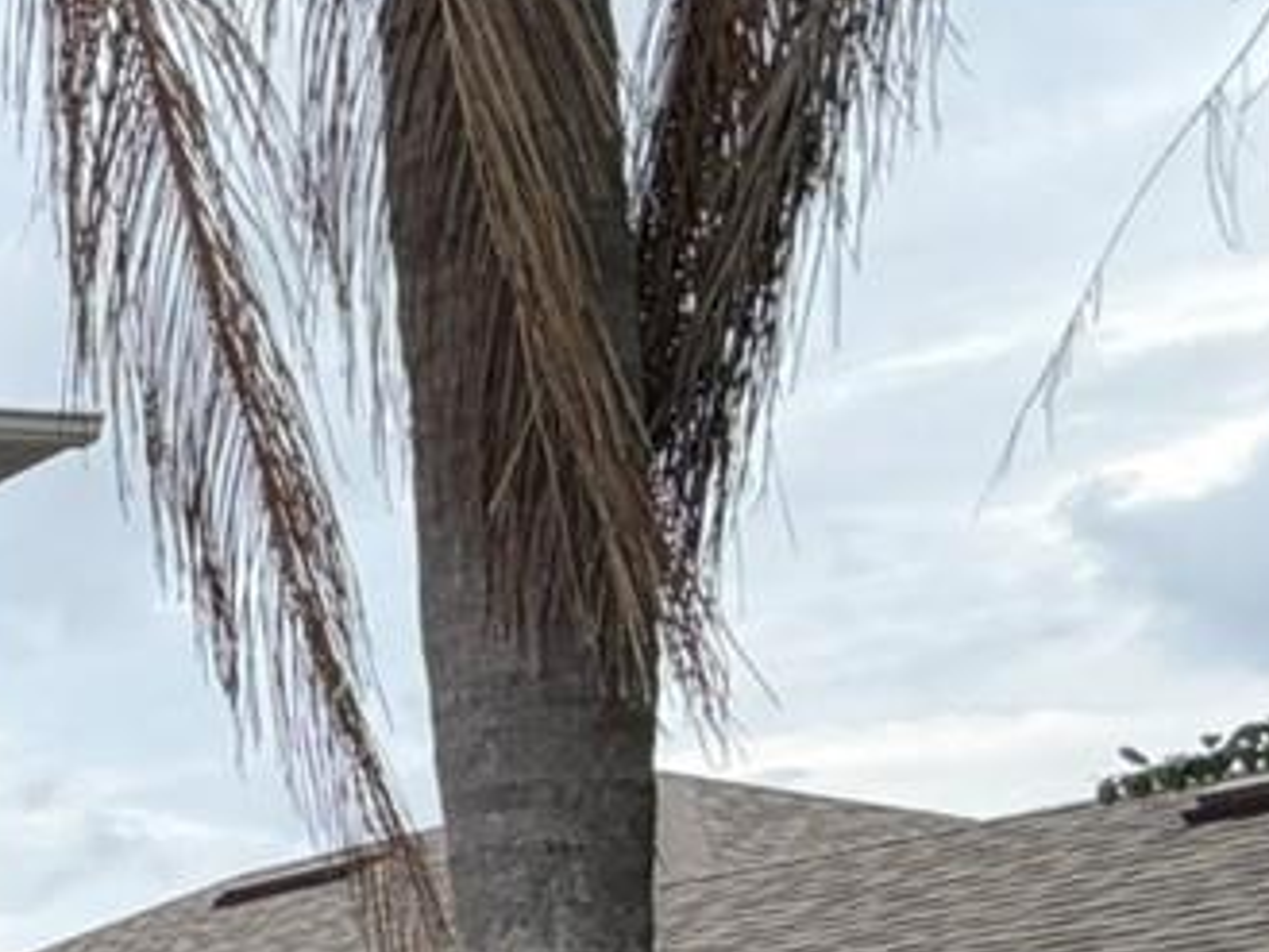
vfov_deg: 20.5
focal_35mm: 68
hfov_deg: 16.8
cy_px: 1087
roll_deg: -0.7
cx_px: -1520
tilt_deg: +6.2
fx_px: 2494
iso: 32
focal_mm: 2.22
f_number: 2.2
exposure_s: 1/770
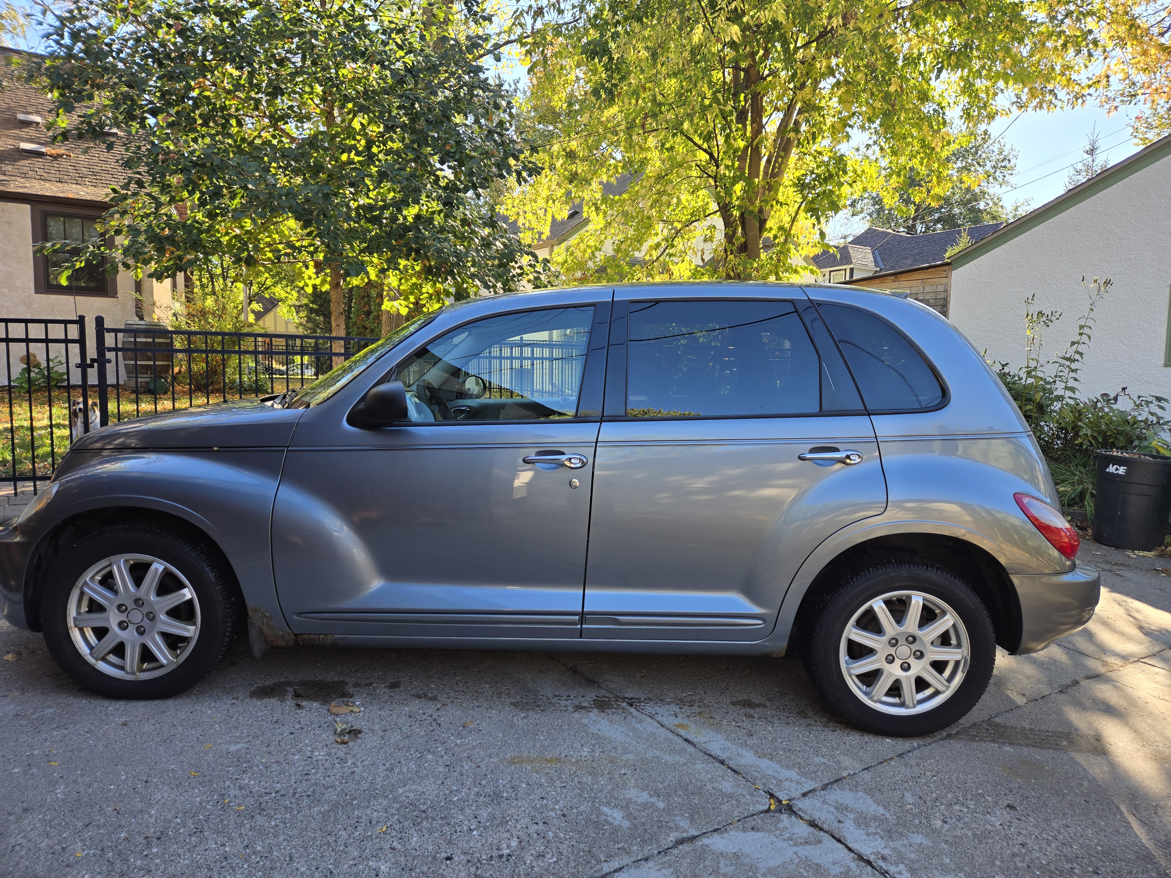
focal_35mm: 23
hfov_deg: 73.9
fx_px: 778
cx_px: 586
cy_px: 439
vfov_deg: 58.9
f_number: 1.8
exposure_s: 1/330
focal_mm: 5.4
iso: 25
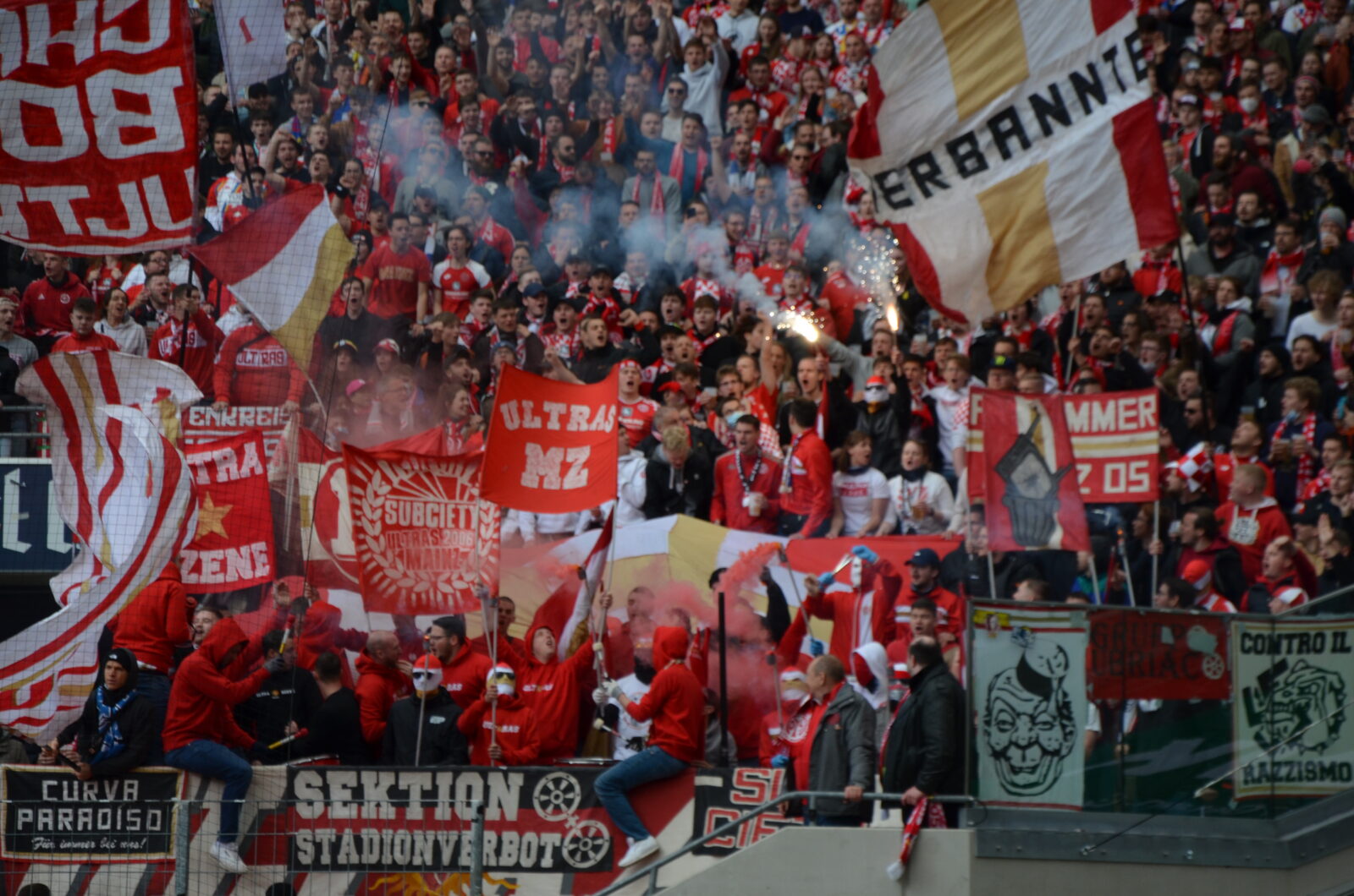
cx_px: 677
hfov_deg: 13.1
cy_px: 448
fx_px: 5912
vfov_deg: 8.7
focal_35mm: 158
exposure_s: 1/500
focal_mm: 105
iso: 400
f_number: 5.6
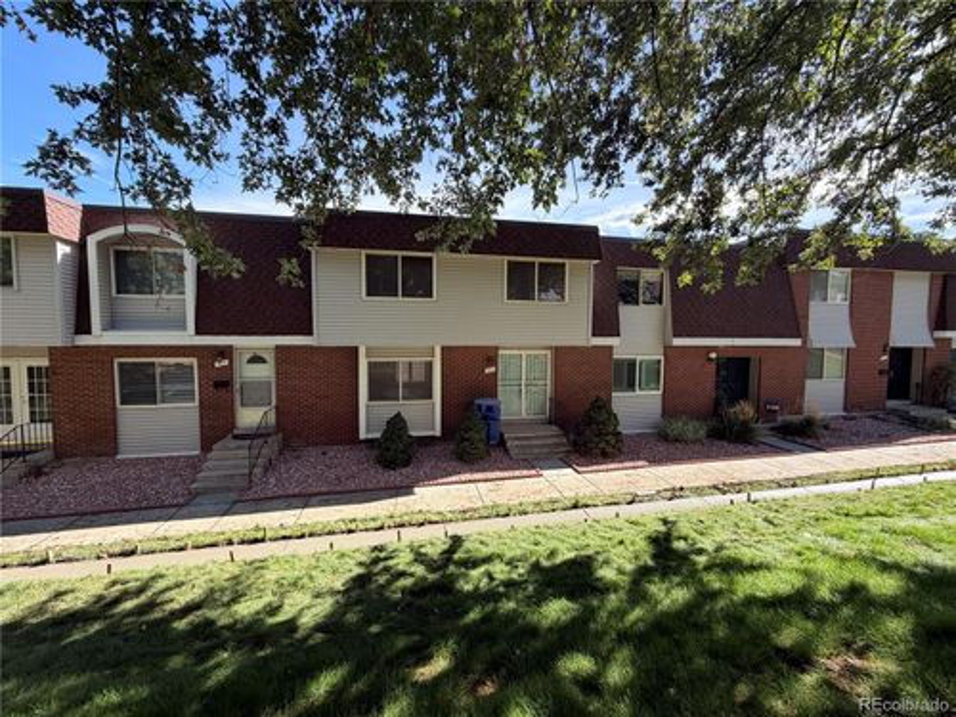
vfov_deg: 85.7
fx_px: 387
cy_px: 358
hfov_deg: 102.1
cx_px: 478
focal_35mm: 14
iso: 50
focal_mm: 2.22
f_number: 2.2
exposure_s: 1/502
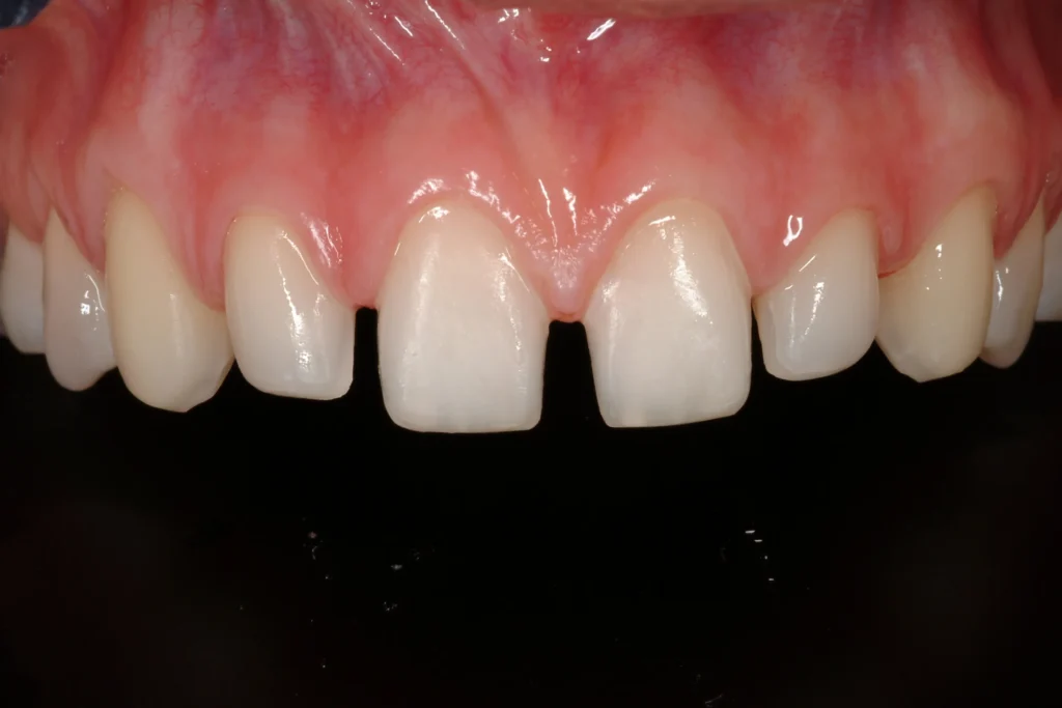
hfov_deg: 23.0
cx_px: 531
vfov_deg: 15.5
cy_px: 354
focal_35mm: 88
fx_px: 2611
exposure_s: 1/60
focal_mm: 59
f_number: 45
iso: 200
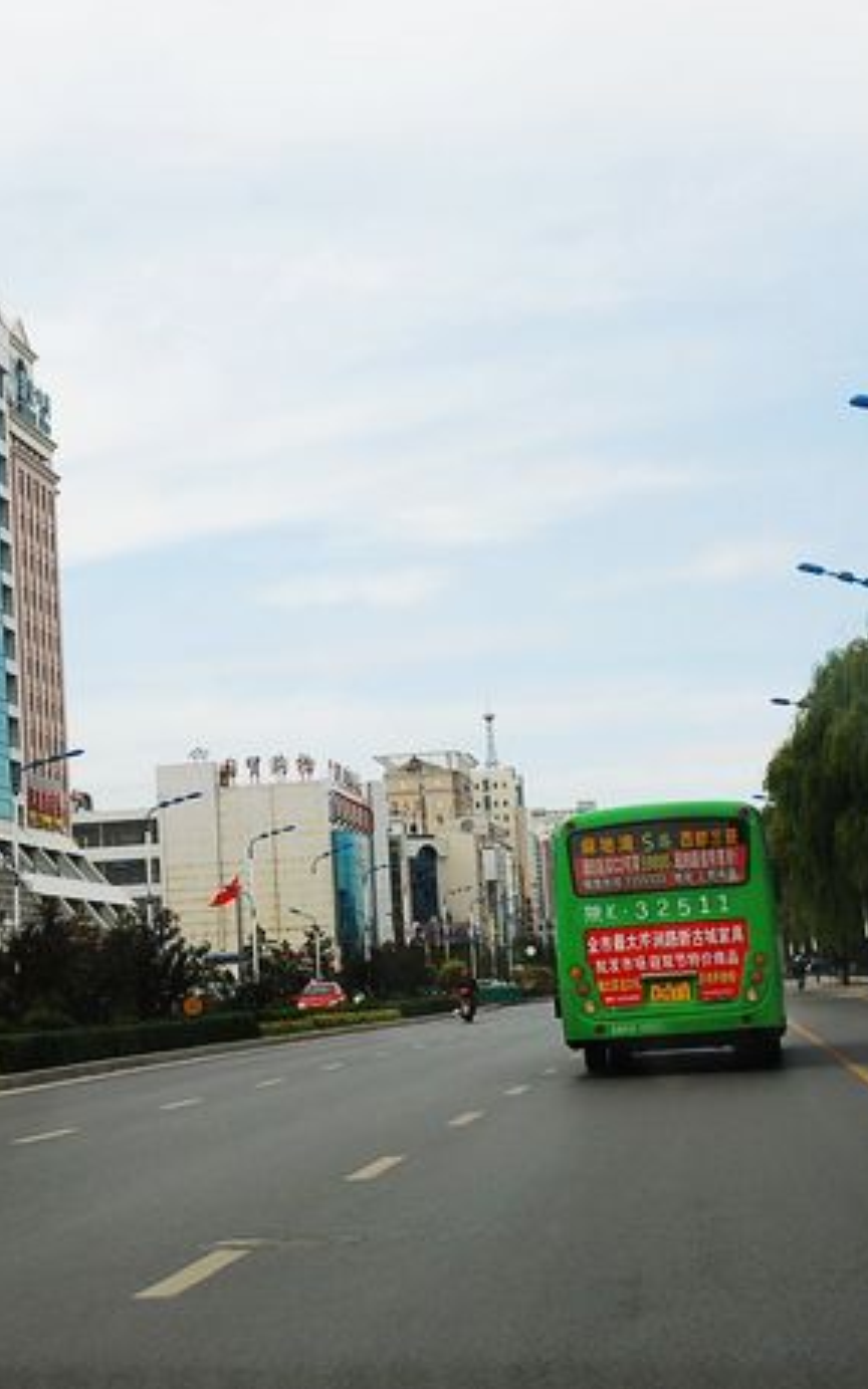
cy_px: 693
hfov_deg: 16.5
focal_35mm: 79
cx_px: 322
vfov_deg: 26.2
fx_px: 2991
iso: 200
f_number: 8
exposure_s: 1/250
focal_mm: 34
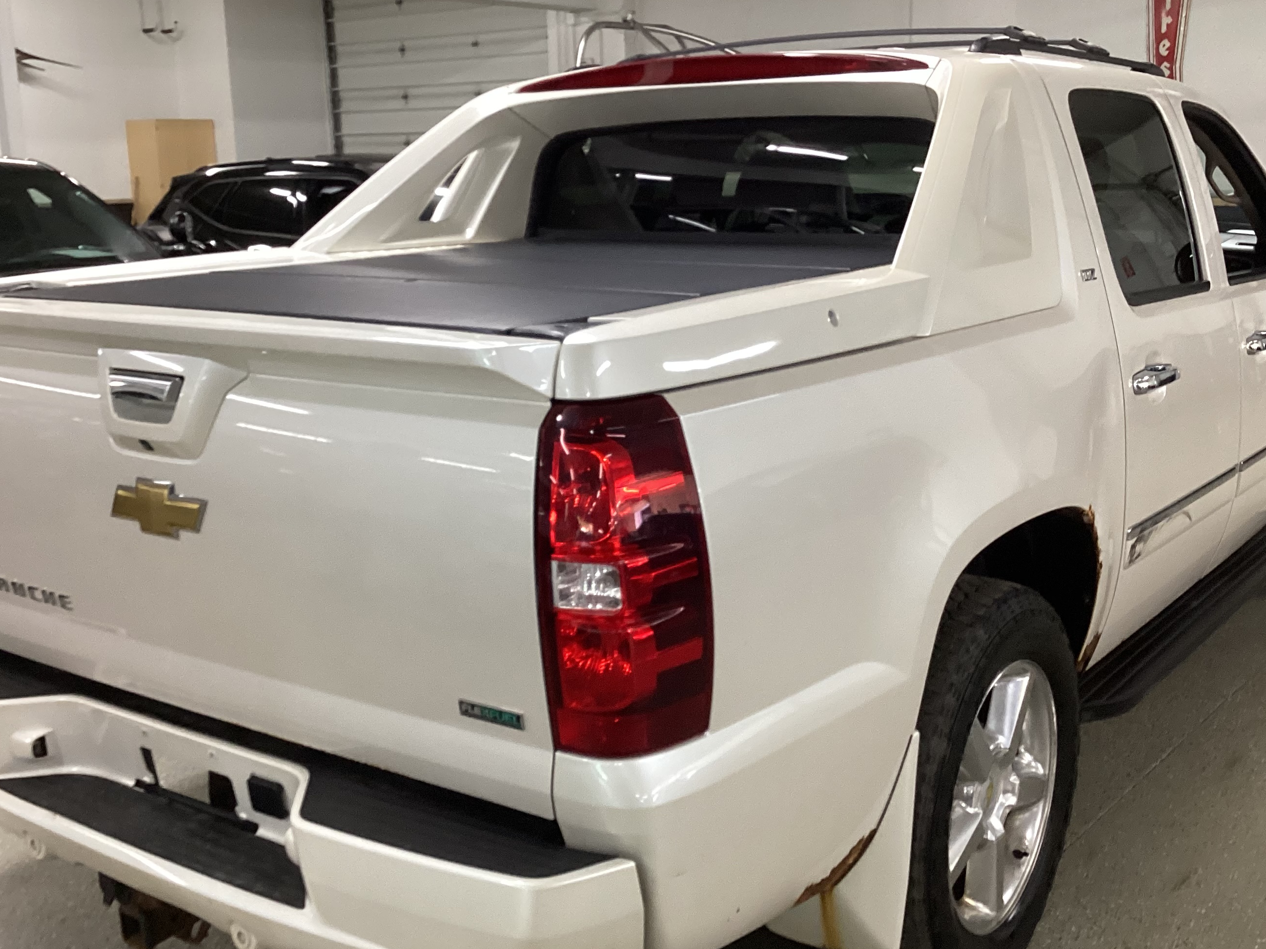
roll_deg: +0.1
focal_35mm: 39
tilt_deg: -13.4
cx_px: 638
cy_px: 482
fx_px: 1426
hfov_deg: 47.9
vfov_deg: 36.8
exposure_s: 1/50
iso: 160
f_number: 2.4
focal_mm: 3.3
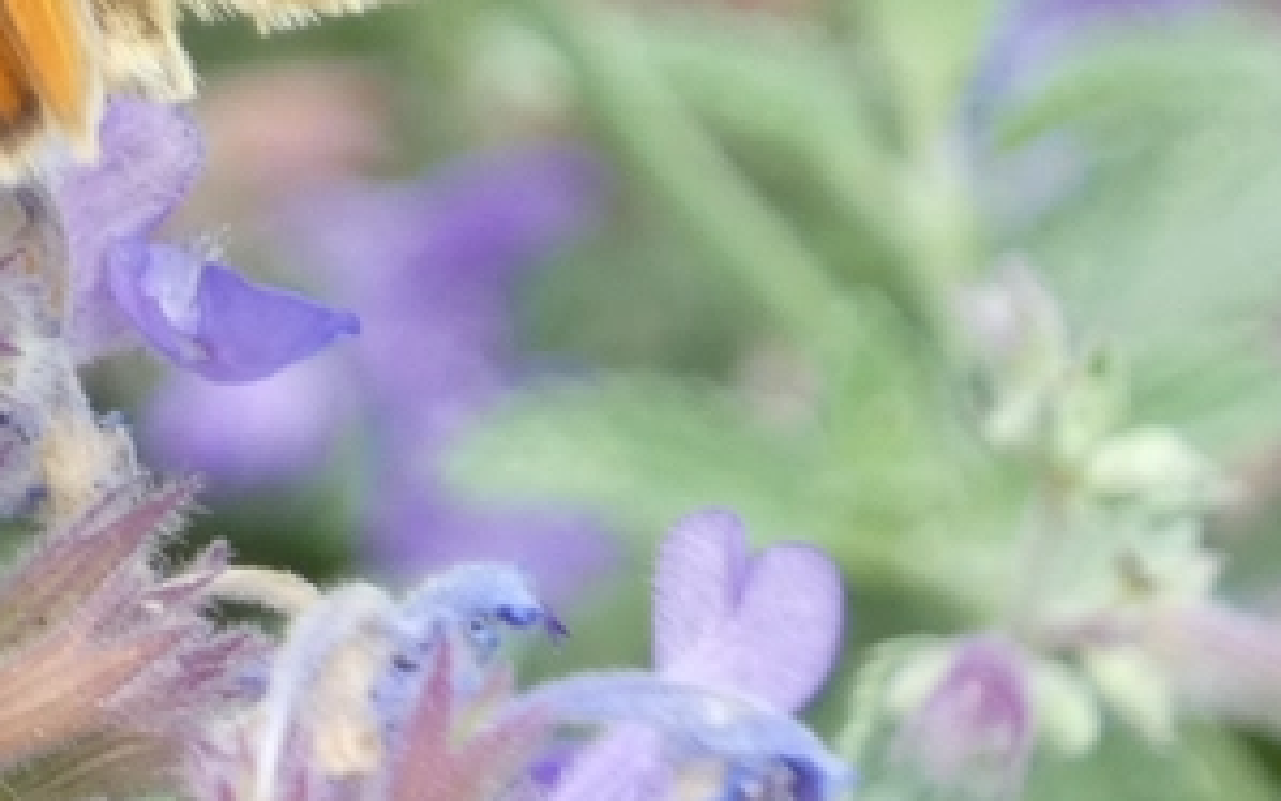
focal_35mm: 998
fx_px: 34848
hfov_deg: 2.1
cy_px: -180
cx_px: 0
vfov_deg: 1.3
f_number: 5.6
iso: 160
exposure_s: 1/100
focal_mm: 78.8
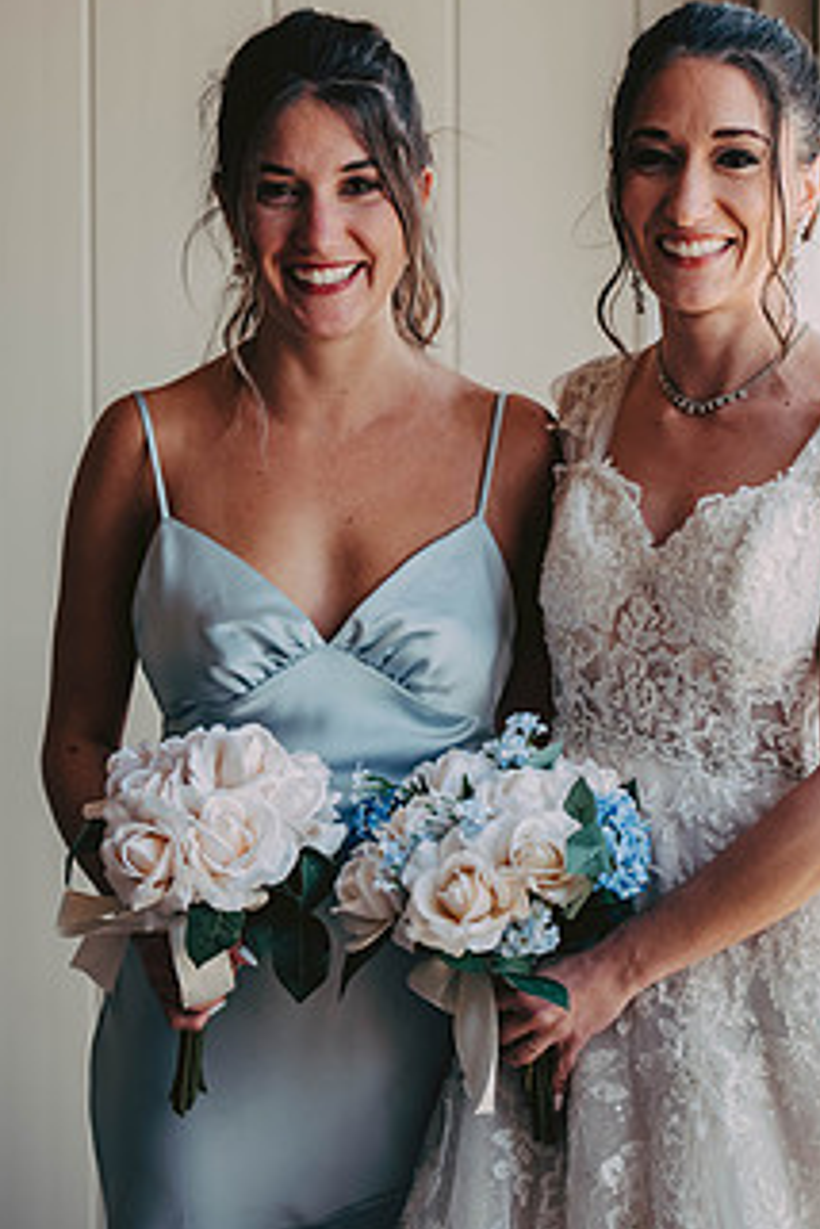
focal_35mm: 143
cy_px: 471
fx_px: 4885
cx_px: 525
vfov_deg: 14.3
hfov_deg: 9.6
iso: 320
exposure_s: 1/250
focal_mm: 102
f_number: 2.8
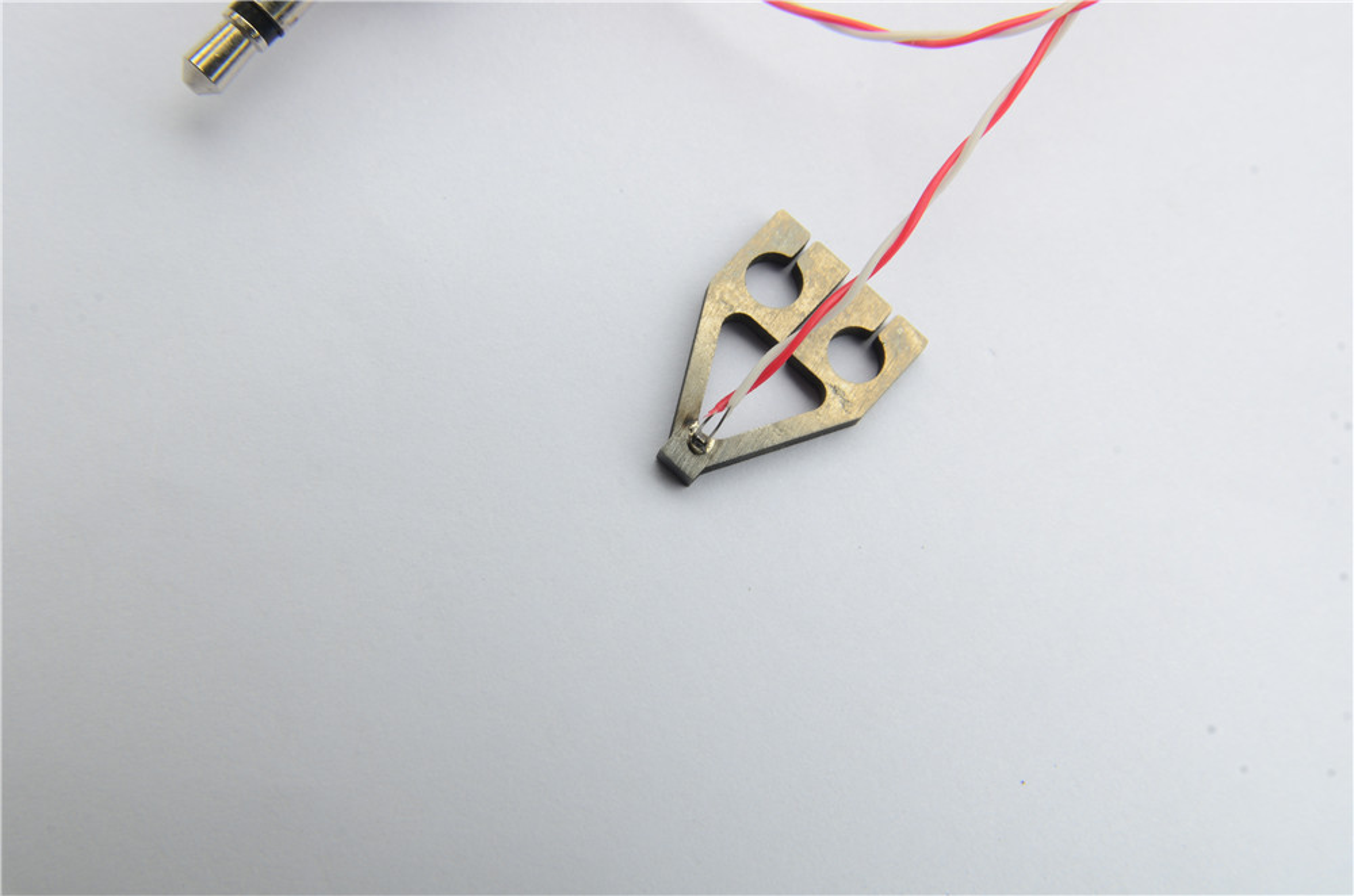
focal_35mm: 75
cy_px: 448
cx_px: 677
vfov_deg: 18.1
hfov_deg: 27.0
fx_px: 2815
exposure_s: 1/15
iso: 100
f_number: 16
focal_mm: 50
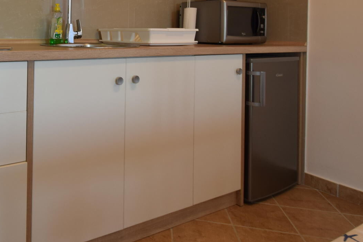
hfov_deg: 50.9
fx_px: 343
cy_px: 16
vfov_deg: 36.1
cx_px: 53
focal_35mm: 34
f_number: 4.5
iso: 400
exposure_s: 1/80
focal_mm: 10
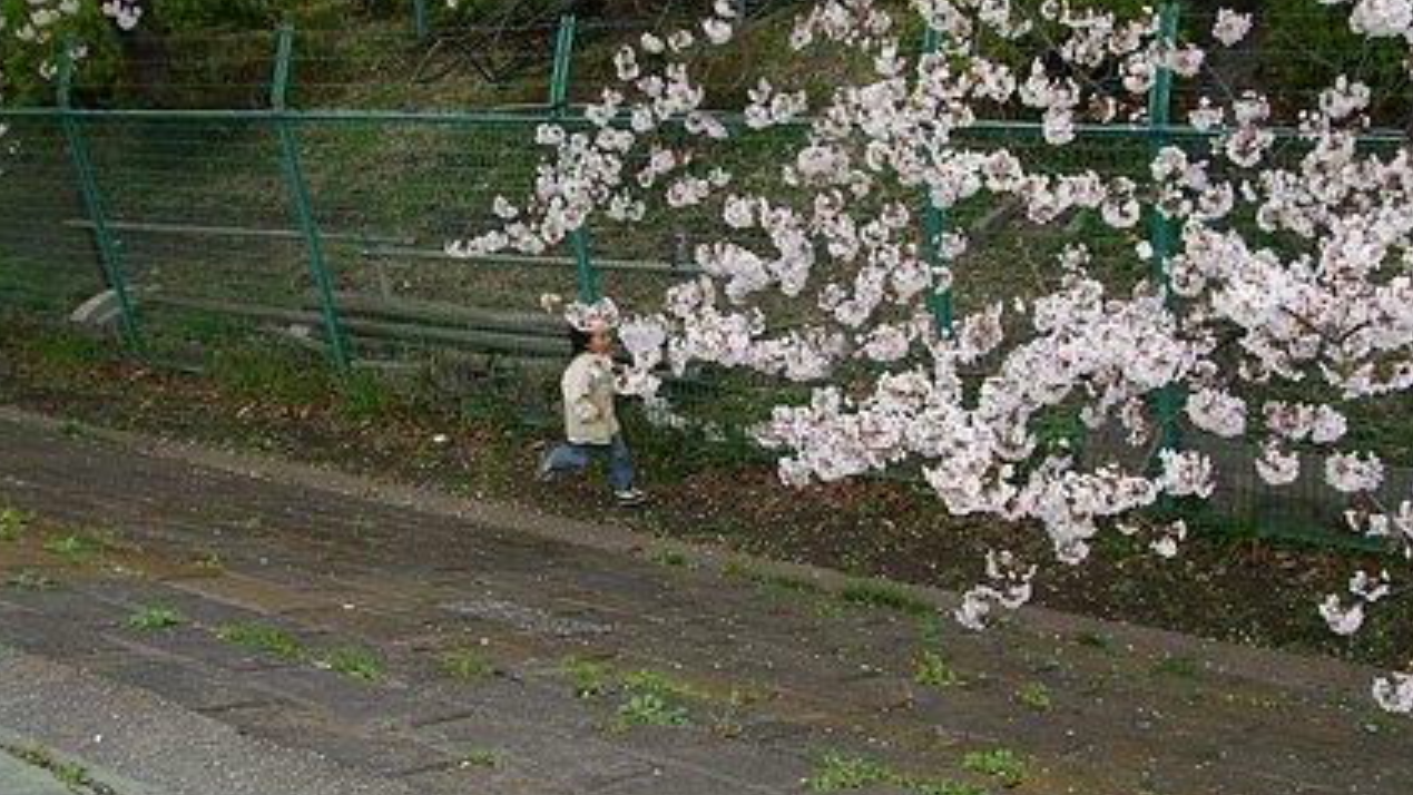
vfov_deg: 31.1
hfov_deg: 52.8
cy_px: 331
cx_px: 738
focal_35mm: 38
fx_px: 1424
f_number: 5.6
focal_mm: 20
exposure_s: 1/90
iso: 200
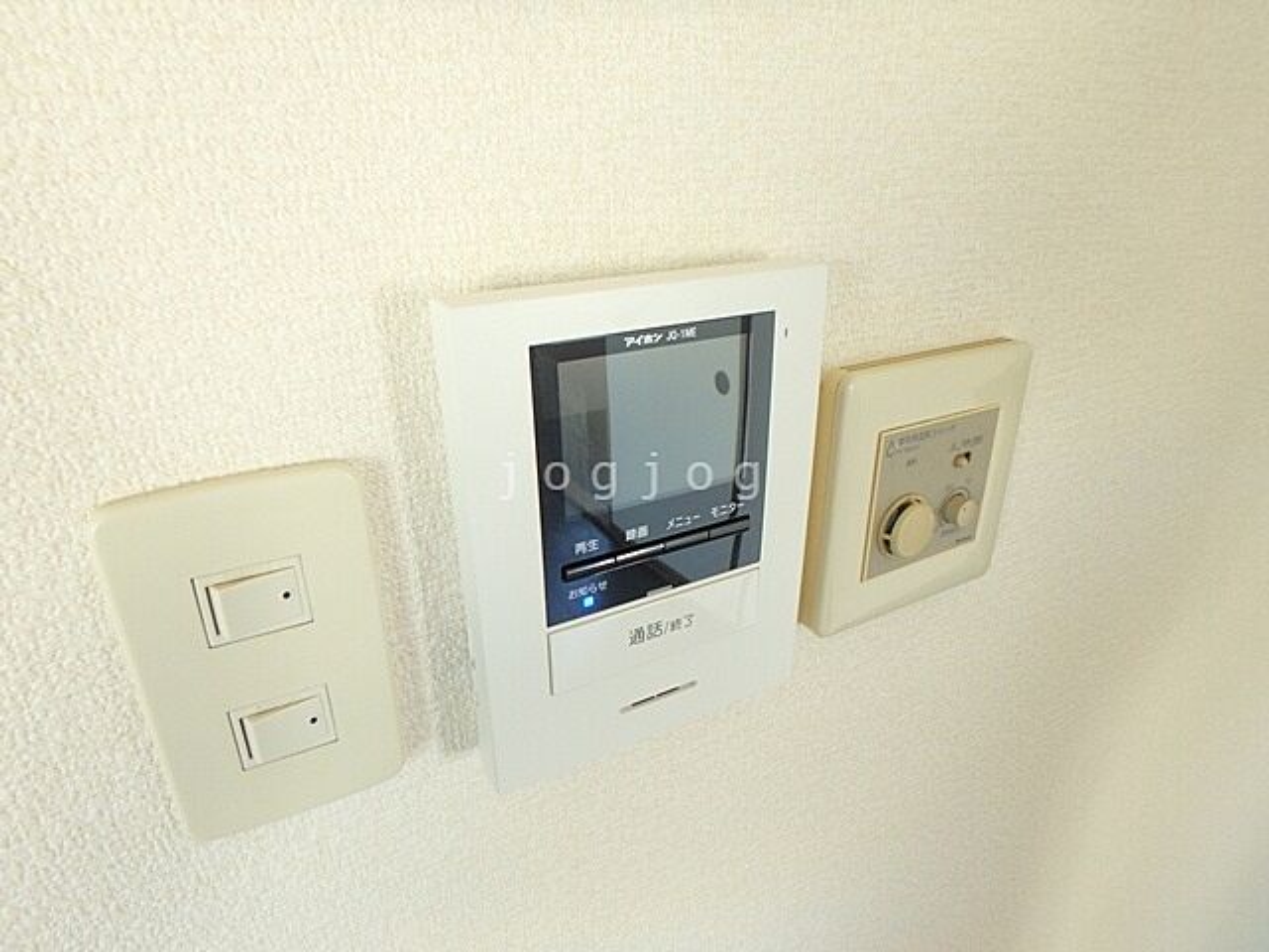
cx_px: 634
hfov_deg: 79.0
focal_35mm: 21
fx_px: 770
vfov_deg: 63.4
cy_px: 476
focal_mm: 3.7
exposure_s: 1/30
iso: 320
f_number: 3.5
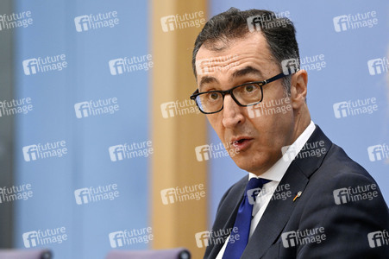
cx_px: 194
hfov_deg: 10.3
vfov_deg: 6.9
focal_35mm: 200
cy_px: 130
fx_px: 2159
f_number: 5.6
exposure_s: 1/640
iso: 5000
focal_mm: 200
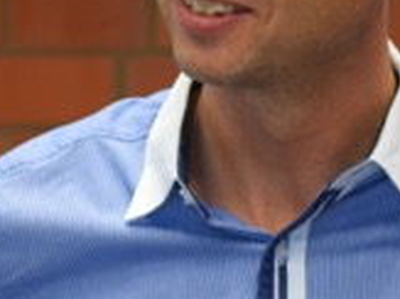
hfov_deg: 5.3
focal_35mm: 373
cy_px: 181
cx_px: 22
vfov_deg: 4.0
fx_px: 4302
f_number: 4
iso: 560
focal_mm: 35
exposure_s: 1/60
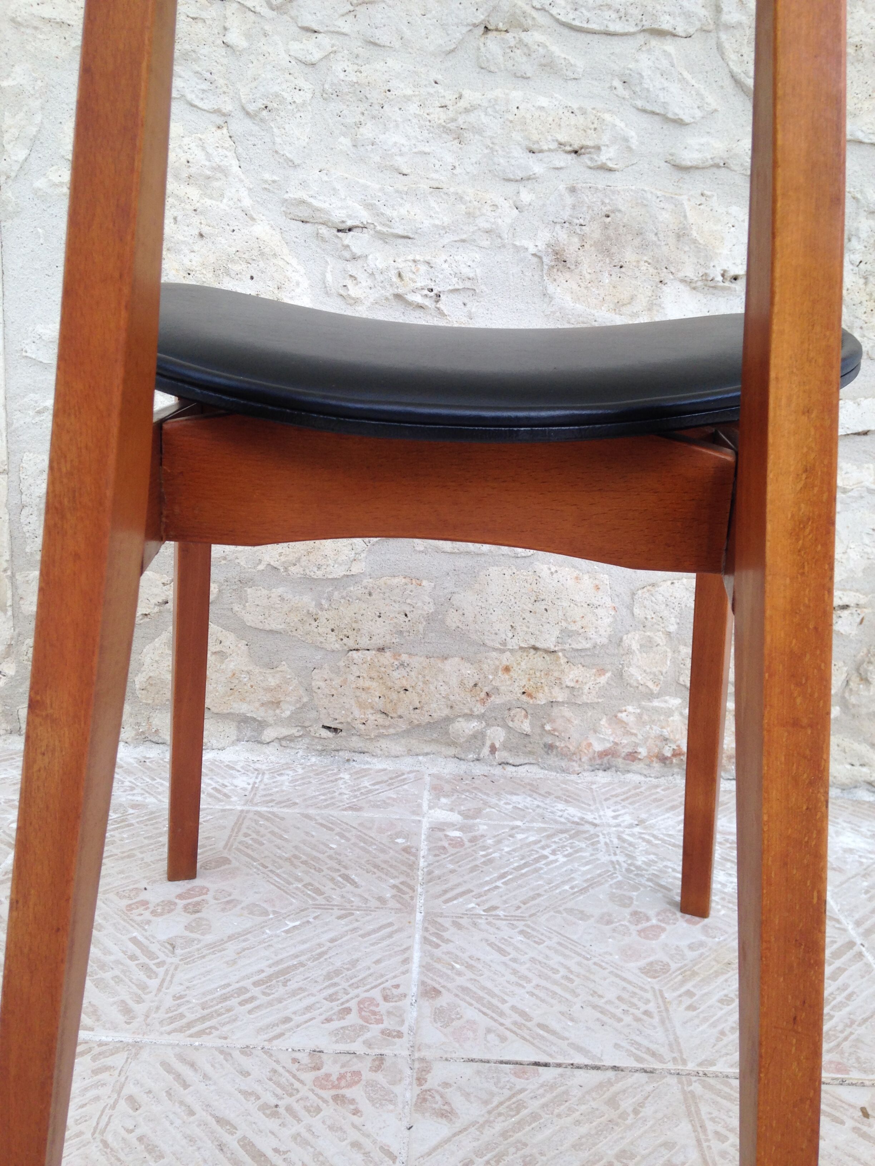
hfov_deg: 42.9
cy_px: 583
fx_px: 1112
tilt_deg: -14.1
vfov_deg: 55.4
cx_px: 438
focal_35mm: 33
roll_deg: -2.6
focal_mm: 4.12
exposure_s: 1/199
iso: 50
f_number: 2.4
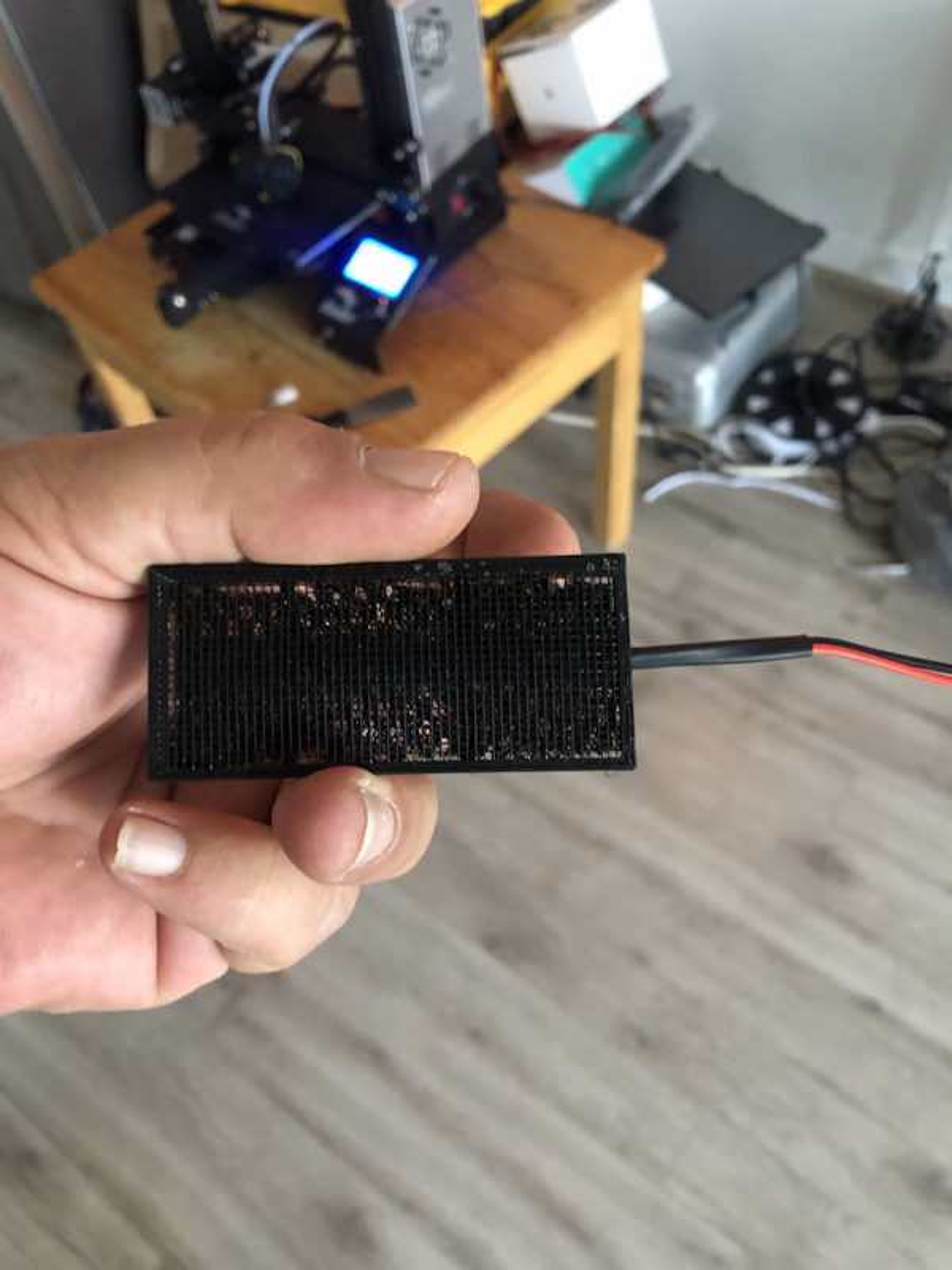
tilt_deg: -55.3
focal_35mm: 28
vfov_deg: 63.4
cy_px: 635
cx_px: 476
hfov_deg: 49.7
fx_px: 1027
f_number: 1.8
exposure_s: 1/9
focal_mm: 4
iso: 100
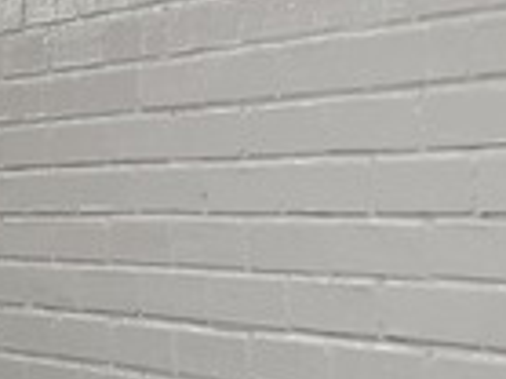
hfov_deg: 10.1
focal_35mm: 170
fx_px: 2483
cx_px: -724
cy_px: 69
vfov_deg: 8.7
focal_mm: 6.3
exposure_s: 1/120
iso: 400
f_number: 1.7
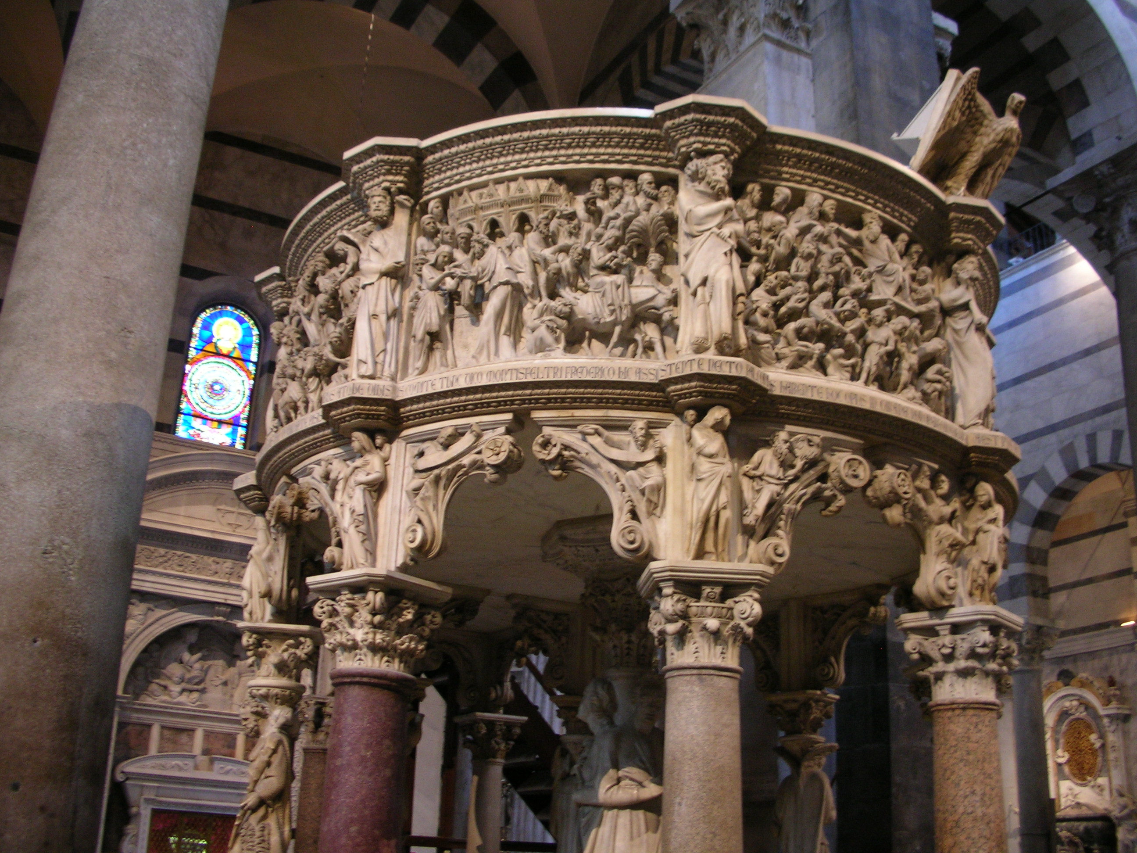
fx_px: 1150
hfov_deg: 52.6
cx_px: 568
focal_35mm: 35
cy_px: 426
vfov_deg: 40.7
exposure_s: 1/2.3
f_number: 3
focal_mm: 5.8
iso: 100
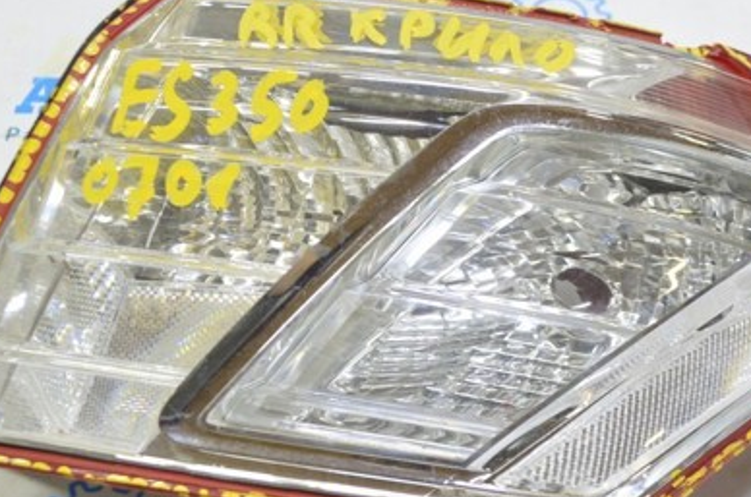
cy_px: 212
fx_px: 1495
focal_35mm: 72
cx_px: 437
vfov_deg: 18.9
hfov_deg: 28.1
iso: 400
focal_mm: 29
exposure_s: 1/15
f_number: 5.6
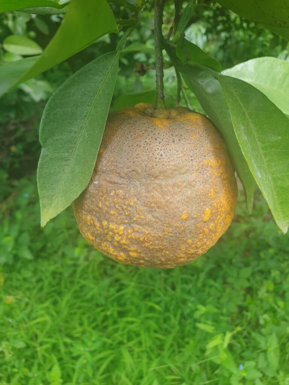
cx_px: 144
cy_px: 192
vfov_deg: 67.3
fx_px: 289
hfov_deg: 53.1
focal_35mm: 26
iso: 100
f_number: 2.4
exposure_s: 1/100
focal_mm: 4.3
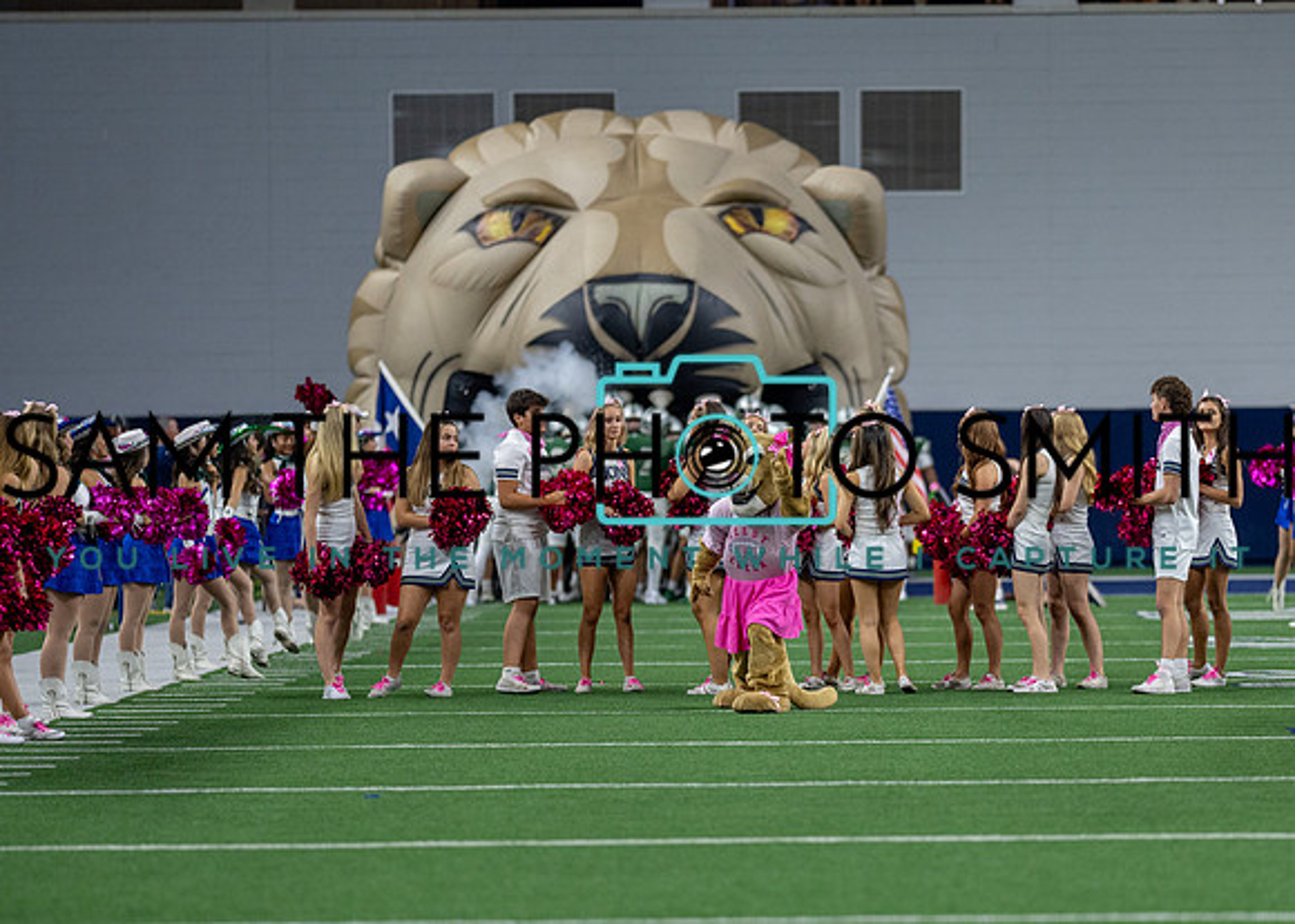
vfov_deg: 6.8
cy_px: 559
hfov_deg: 9.6
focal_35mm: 210
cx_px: 873
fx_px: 7729
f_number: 1.8
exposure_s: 1/1250
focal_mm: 135
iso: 1250
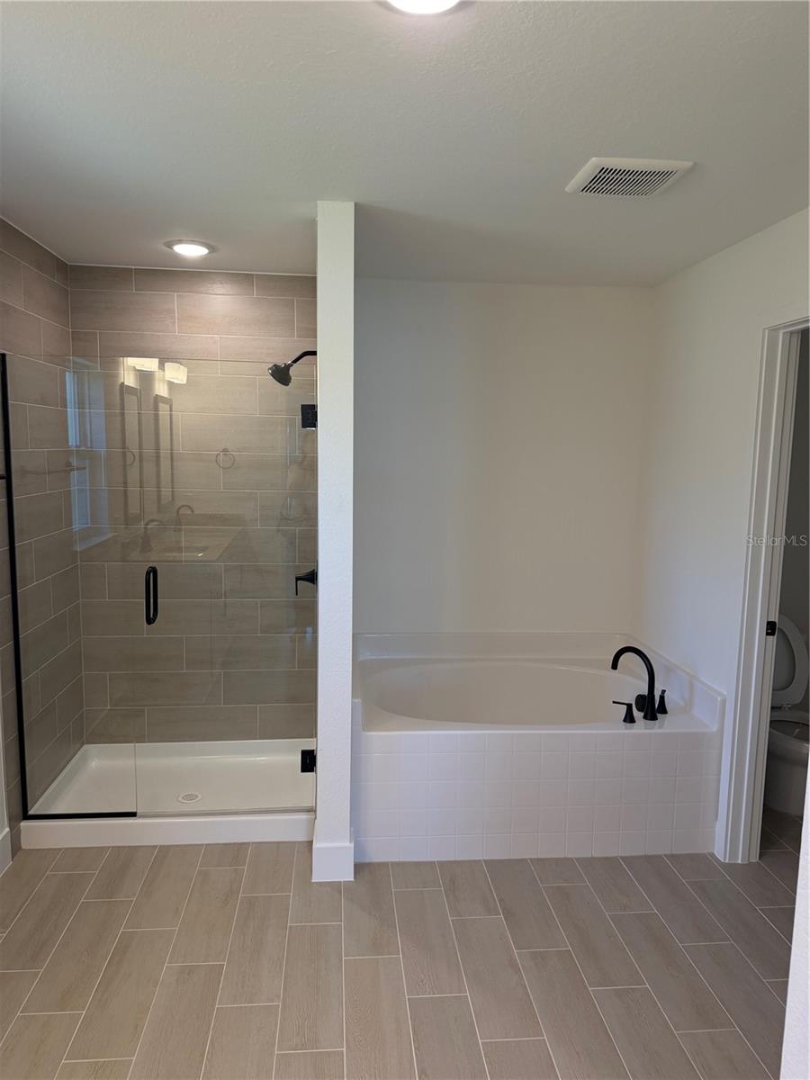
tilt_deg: -7.8
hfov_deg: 56.8
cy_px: 540
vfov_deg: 71.6
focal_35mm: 24
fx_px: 749
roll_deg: -1.6
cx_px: 405
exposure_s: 1/164
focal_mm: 6.76
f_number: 1.78
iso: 125
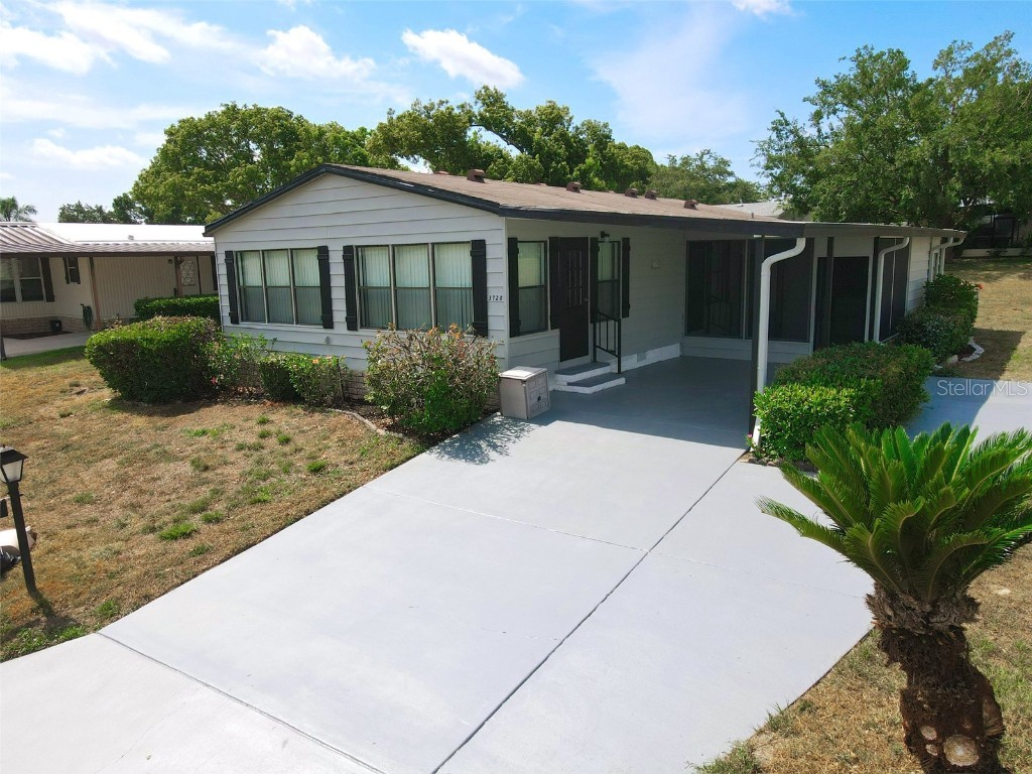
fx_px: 716
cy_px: 387
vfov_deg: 56.8
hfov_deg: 71.6
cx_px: 516
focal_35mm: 24
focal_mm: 4.5
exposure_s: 1/1000
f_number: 2.8
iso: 100
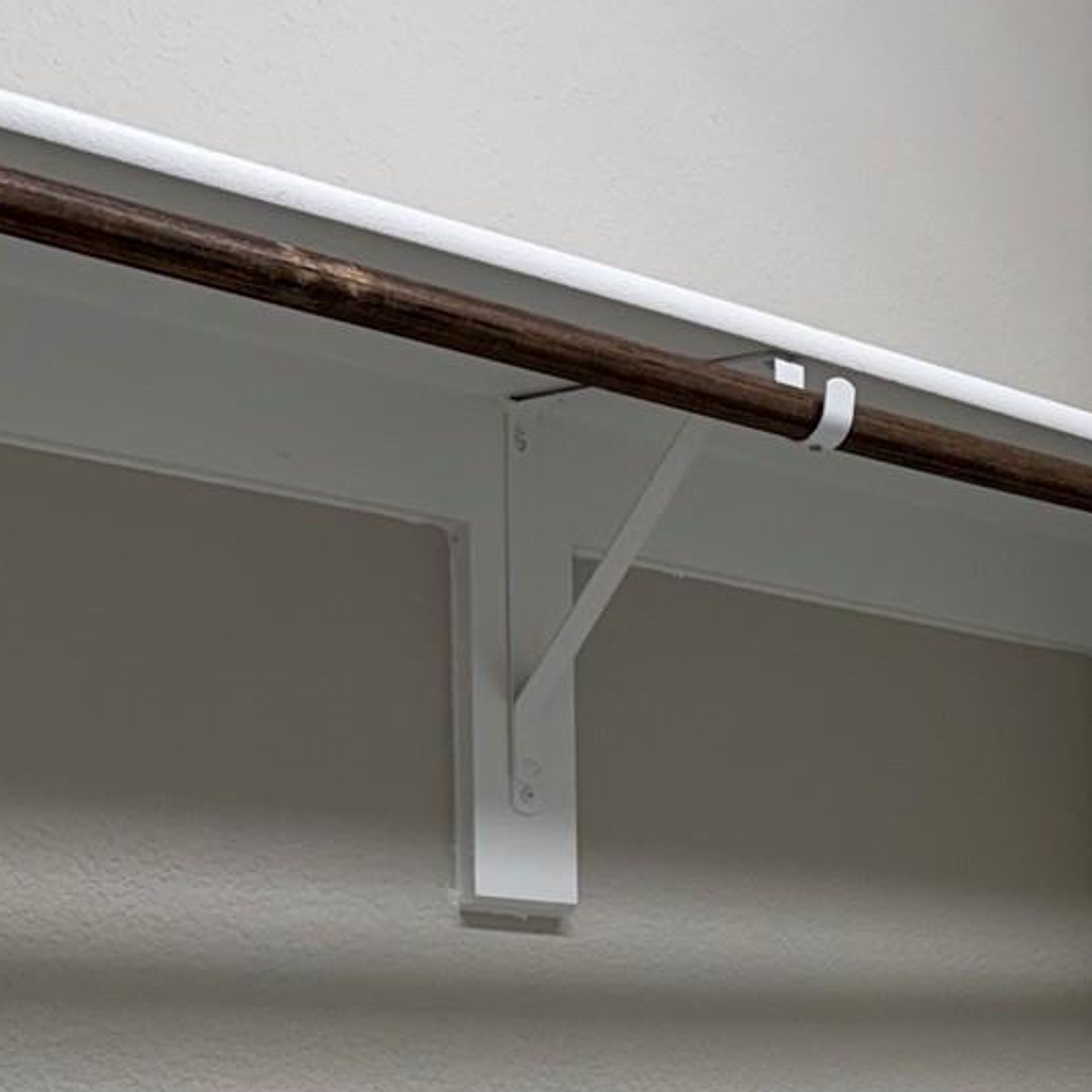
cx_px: 1279
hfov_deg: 20.2
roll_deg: -0.7
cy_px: 1247
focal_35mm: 81
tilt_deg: -3.8
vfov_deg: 20.3
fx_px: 2891
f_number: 1.78
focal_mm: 6.76
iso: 64
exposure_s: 1/120
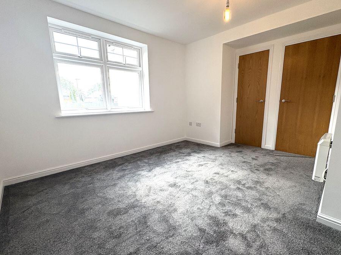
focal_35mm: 16
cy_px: 134
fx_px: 158
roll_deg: +2.8
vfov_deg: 78.1
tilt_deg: -11.6
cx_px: 182
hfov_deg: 94.4
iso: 125
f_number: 2.2
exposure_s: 1/112
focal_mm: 2.22
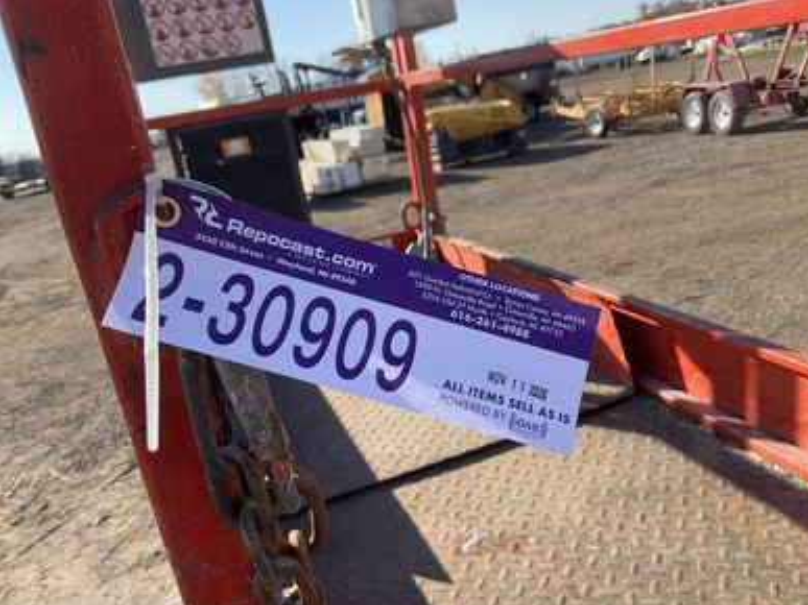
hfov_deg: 60.0
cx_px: 415
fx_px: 700
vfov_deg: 46.8
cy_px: 309
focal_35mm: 30
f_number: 1.8
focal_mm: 3
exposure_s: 1/883
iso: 25
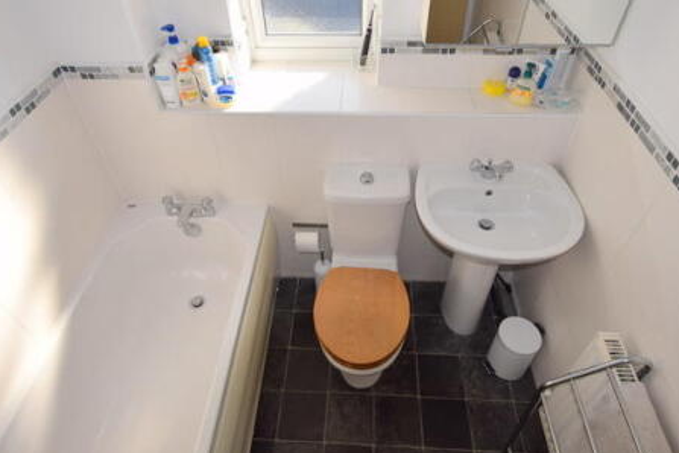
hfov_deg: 78.6
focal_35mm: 22
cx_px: 336
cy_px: 186
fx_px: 415
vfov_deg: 56.9
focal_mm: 10
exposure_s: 1/125
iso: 125
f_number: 5.6
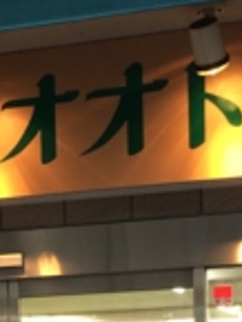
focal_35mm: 128
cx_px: -36
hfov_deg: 11.4
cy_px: 440
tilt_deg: -3.1
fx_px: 1191
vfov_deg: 14.6
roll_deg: +2.1
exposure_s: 1/60
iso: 40
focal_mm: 4.15
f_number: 2.2
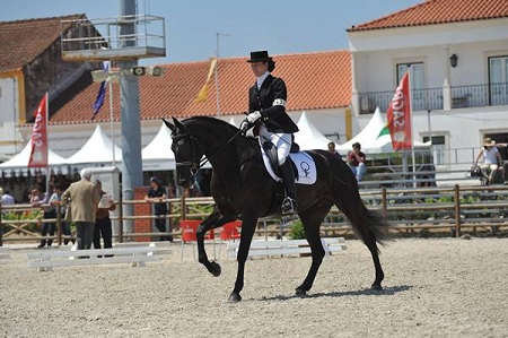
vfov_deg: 10.9
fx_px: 1762
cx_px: 254
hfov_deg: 16.4
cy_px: 169
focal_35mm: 125
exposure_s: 1/2000
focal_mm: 125
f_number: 4.5
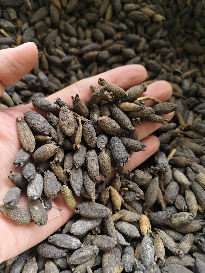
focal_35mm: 23
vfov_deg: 73.9
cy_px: 136
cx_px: 102
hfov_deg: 58.9
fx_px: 182
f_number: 1.88
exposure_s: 1/250
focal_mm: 5.56
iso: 3705
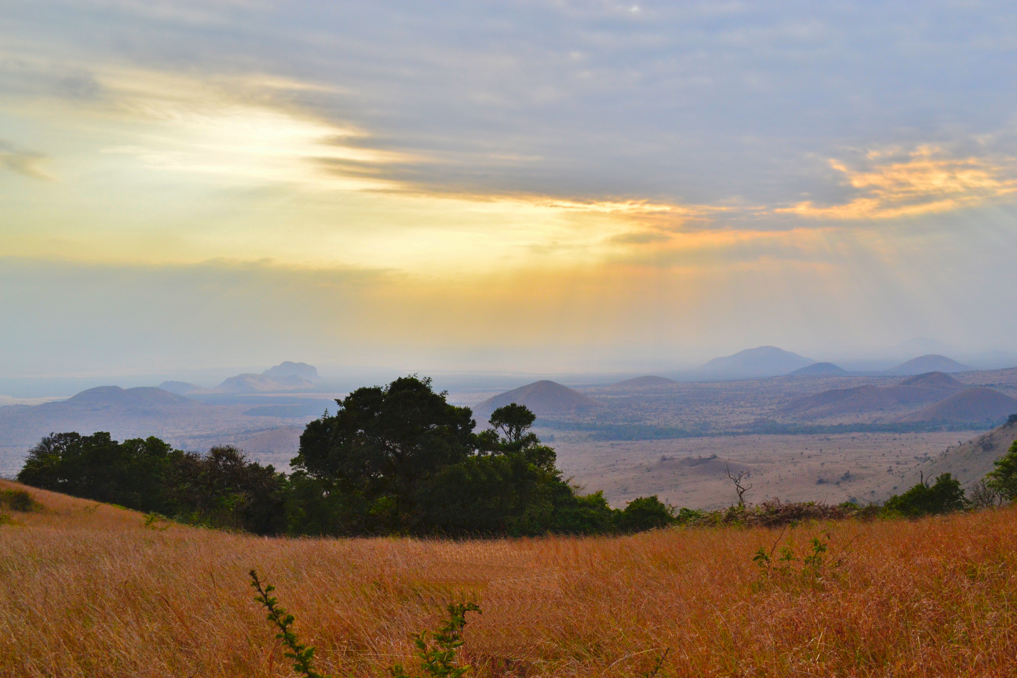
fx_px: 1017
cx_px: 508
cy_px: 339
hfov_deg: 53.1
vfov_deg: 36.9
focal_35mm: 36
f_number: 11
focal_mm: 24
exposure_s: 1/400
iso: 400
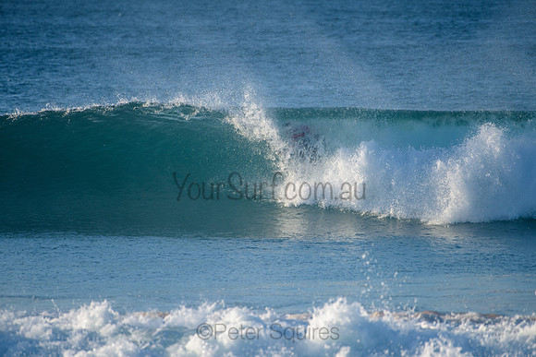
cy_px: 170
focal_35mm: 540
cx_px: 269
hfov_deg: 3.8
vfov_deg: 2.5
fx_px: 8037
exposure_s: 1/2000
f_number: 5.6
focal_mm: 500
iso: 500
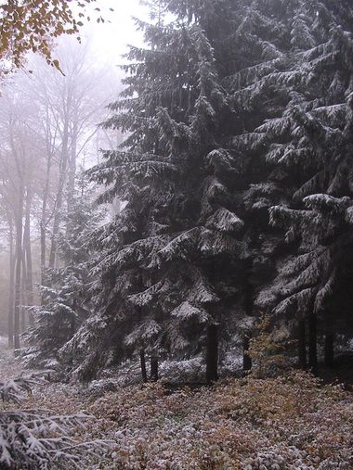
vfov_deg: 39.5
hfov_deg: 30.2
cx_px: 155
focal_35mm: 48
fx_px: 653
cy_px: 284
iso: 200
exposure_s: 1/224
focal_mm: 5.8
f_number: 2.8
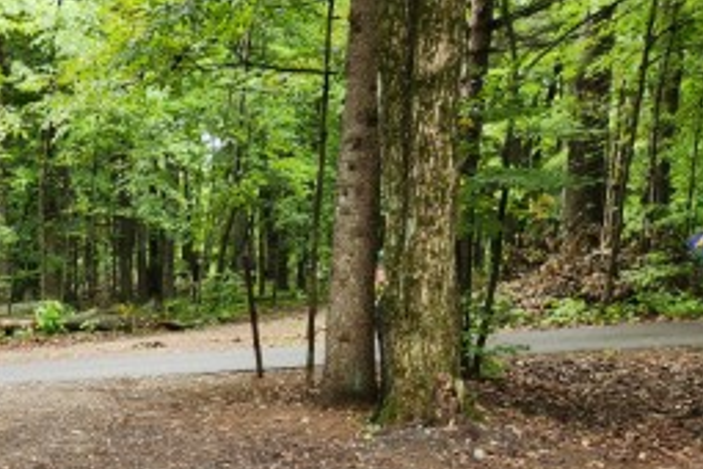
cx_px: -102
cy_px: 637
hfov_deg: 29.5
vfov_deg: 20.4
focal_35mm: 60
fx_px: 1172
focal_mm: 5.4
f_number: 1.8
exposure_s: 1/120
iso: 64
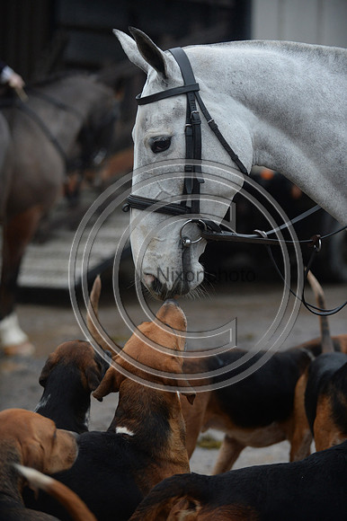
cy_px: 260
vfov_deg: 18.6
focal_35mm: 110
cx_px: 174
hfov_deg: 12.4
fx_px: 1592
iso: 1600
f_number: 2.8
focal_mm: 110
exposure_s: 1/800
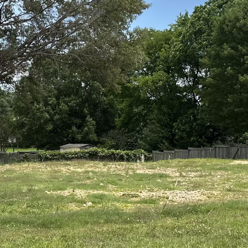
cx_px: 84
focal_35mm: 71
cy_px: 110
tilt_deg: +2.3
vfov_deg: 24.3
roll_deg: -1.0
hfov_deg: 24.2
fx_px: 575
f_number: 1.78
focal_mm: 6.86
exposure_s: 1/3356
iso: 80
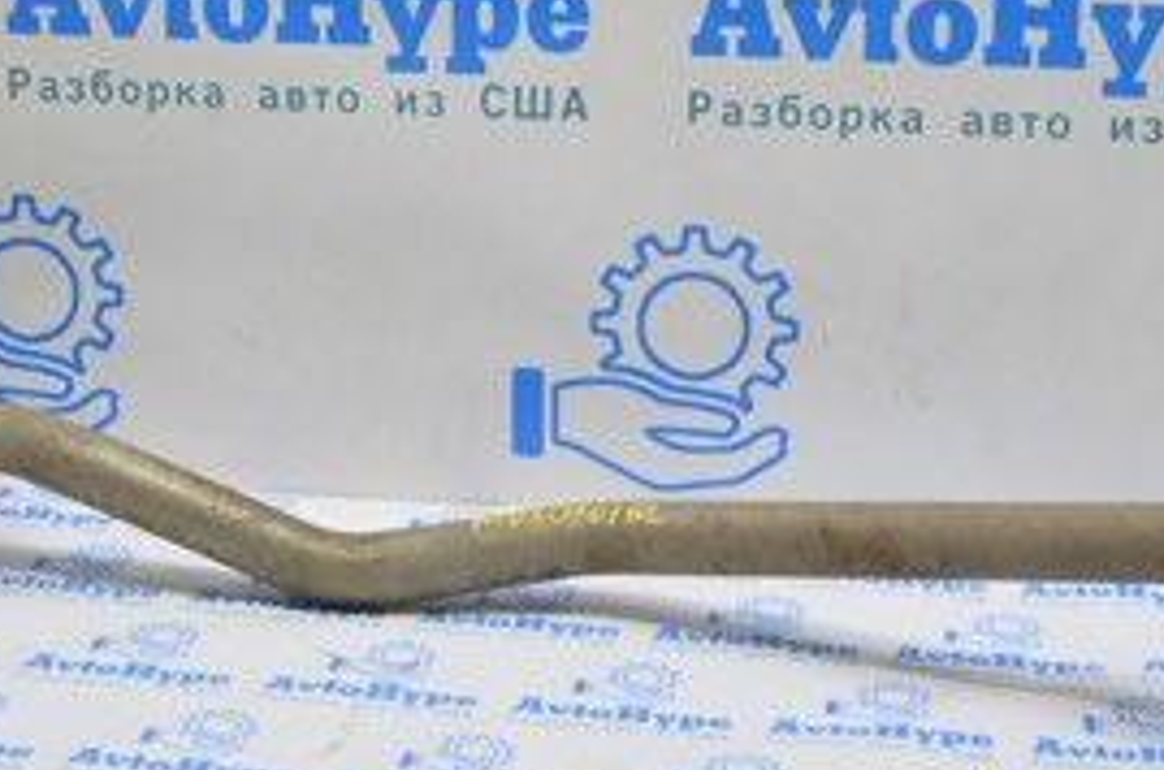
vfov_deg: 16.3
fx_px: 2651
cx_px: 485
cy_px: 63
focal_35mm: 82
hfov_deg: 24.7
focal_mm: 23
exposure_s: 1/20
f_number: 5.6
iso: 400
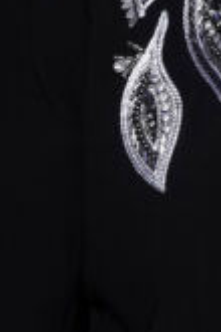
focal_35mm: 503
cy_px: 169
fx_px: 4631
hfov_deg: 2.7
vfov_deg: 4.1
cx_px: 402
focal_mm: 69
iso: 800
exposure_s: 1/100
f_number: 5.6
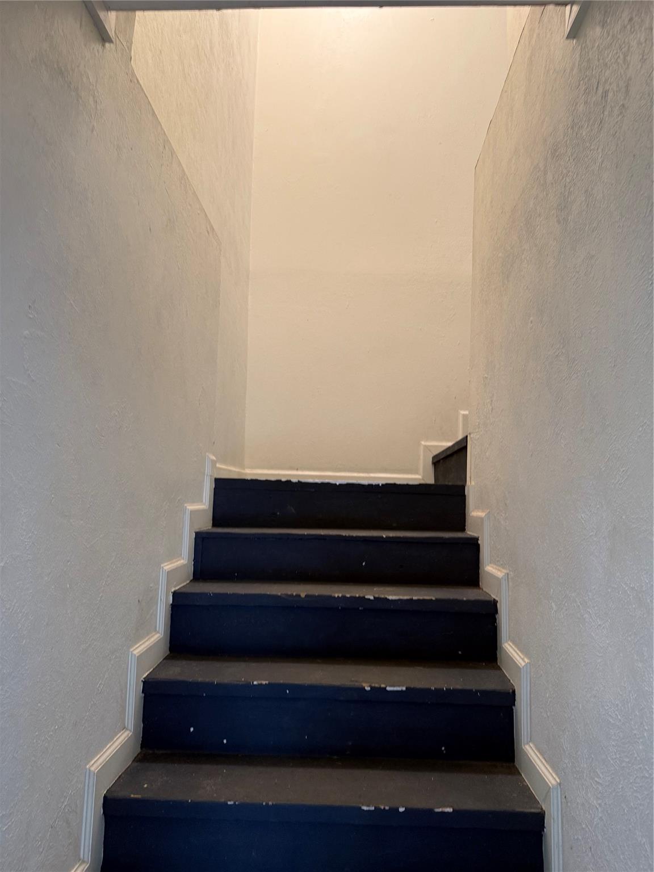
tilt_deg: +9.3
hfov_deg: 56.8
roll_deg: -1.0
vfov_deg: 71.6
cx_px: 327
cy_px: 436
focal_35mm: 24
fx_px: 605
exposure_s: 1/60
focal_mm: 6.76
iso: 200
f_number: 1.78
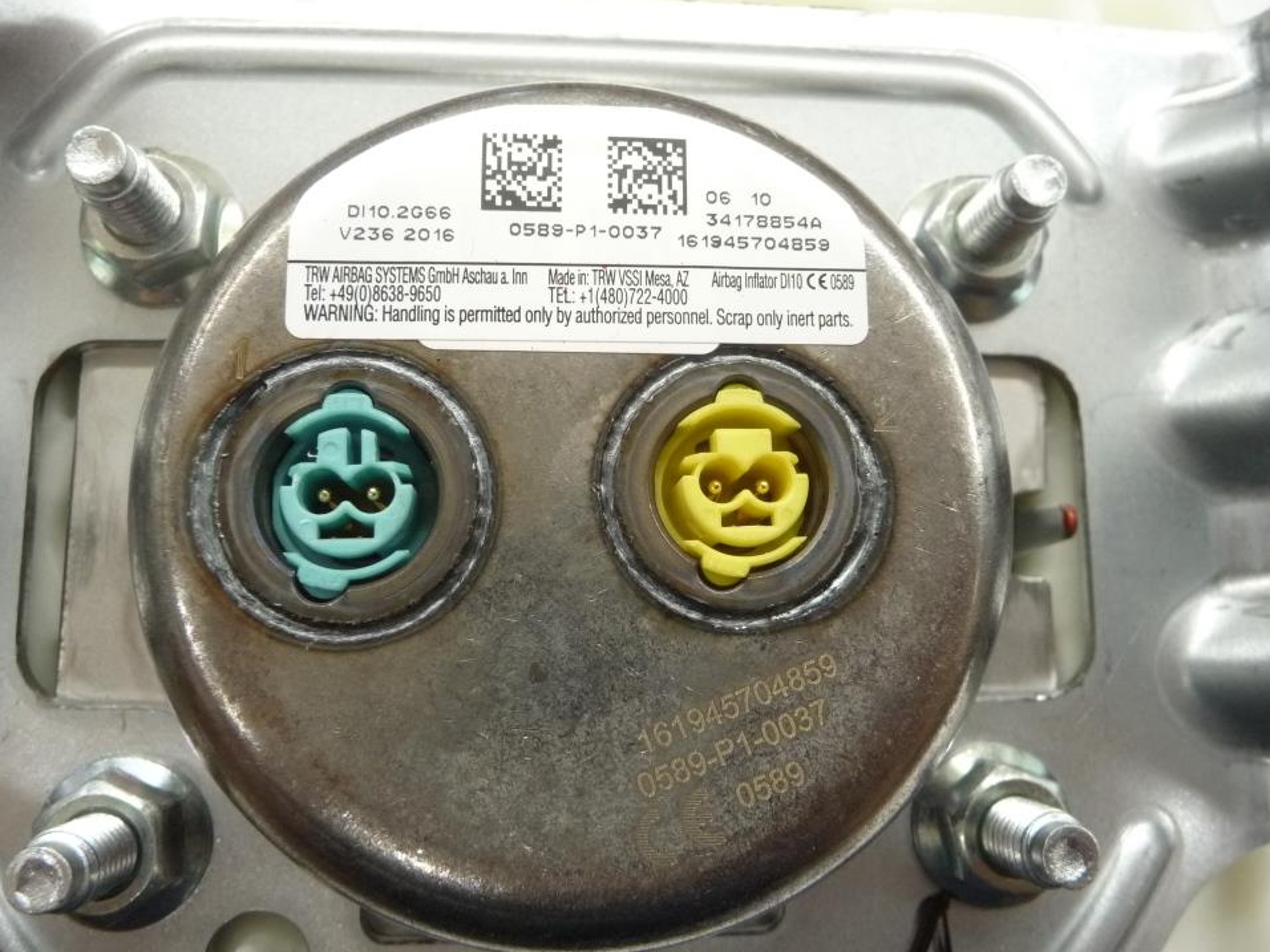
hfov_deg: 60.0
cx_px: 648
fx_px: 1101
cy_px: 485
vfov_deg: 46.8
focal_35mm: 30
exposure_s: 1/30
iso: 400
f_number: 3.3
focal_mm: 4.7
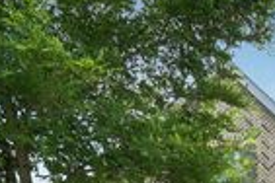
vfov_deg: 19.5
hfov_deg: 25.0
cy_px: 240
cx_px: 400
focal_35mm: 64
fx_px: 489
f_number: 9
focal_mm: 18
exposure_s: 1/400
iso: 250
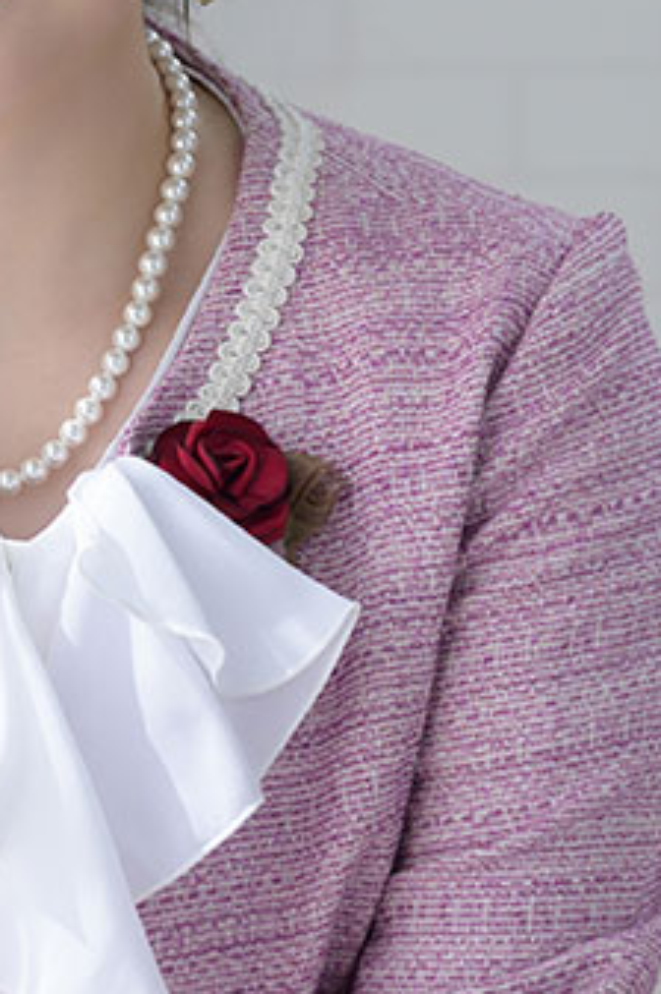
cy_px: 764
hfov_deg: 5.1
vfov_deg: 7.7
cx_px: -217
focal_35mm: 266
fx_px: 7341
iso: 125
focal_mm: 47
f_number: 2.8
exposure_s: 1/200
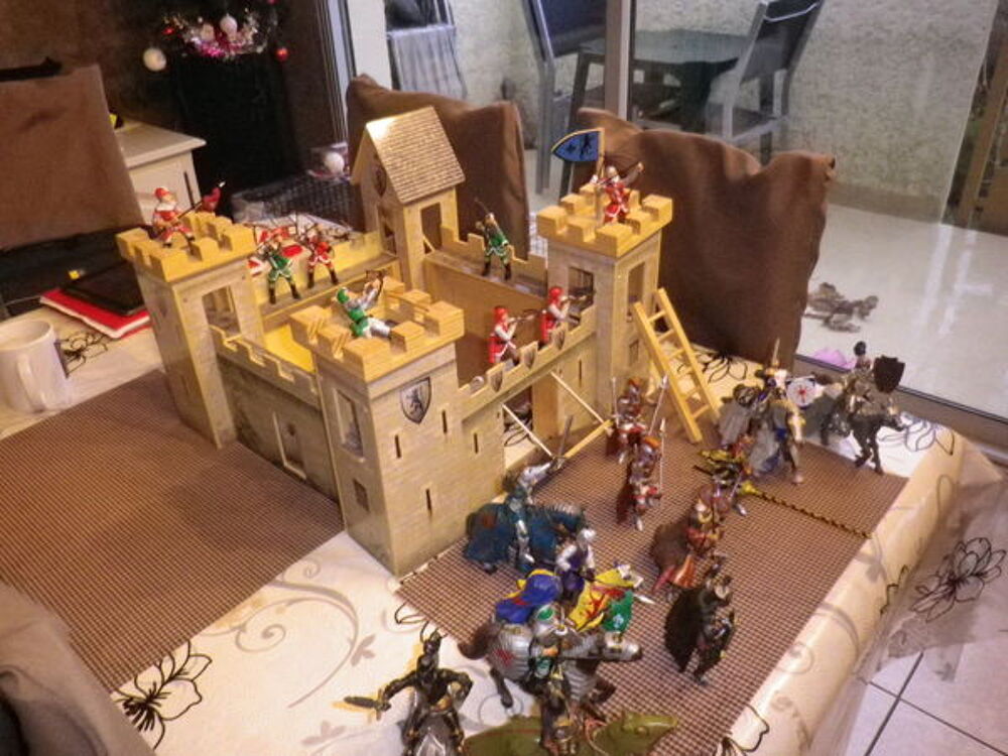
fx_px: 815
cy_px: 378
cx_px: 504
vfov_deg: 49.7
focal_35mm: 28
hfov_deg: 63.4
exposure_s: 1/50
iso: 800
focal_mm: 5
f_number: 3.2
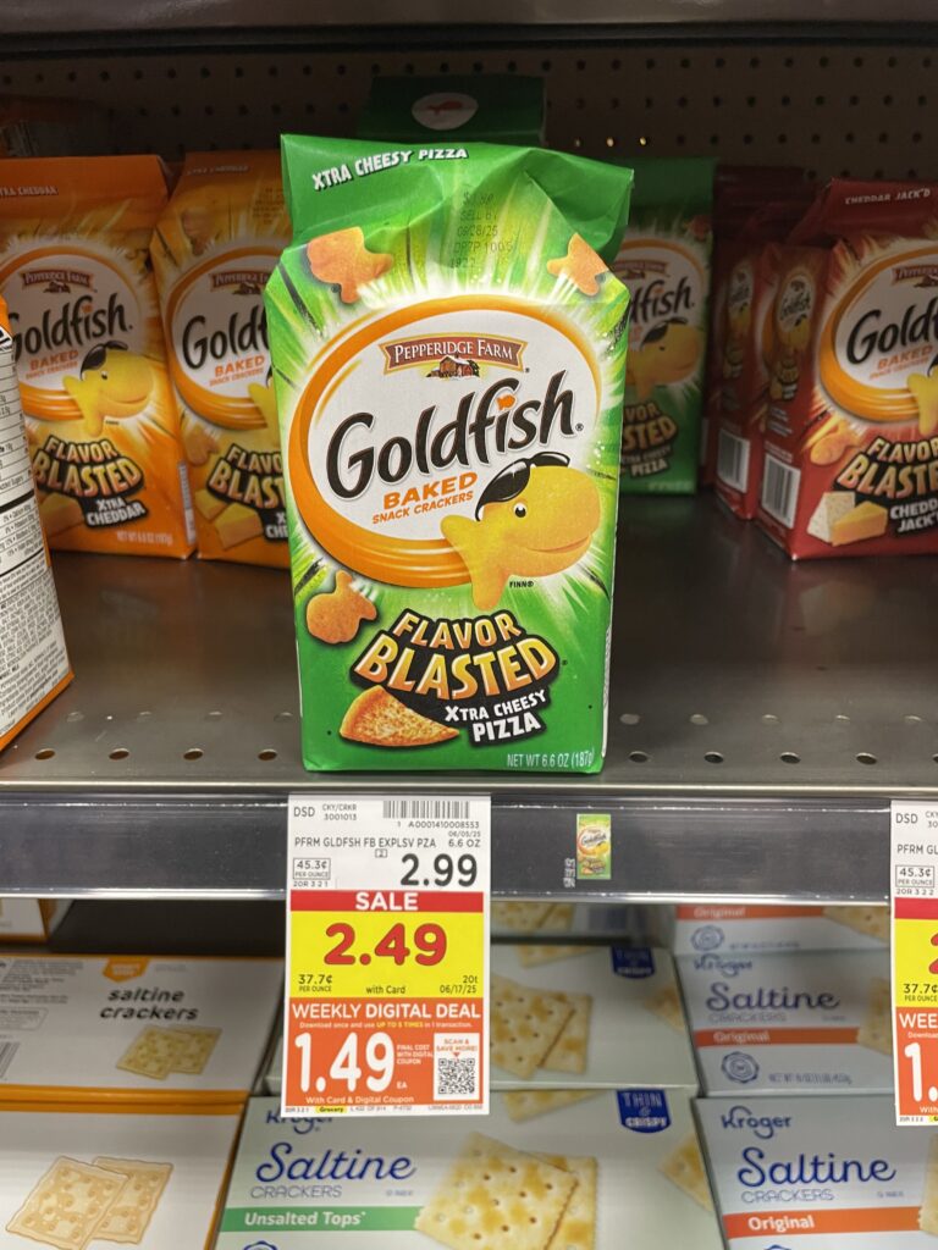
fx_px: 939
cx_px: 469
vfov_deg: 67.3
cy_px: 625
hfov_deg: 53.1
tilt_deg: -23.7
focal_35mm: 26
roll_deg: +1.3
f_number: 1.6
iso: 160
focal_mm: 4.2
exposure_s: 1/60
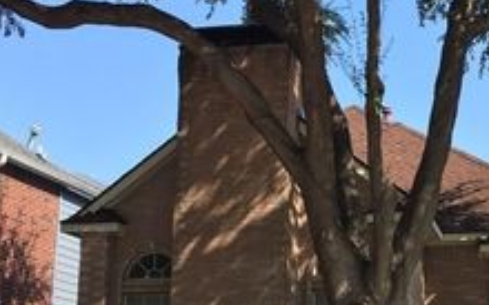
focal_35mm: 70
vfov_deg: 18.4
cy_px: 250
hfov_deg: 28.7
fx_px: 932
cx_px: 393
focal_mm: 4.15
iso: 32
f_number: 2.2
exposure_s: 1/1099
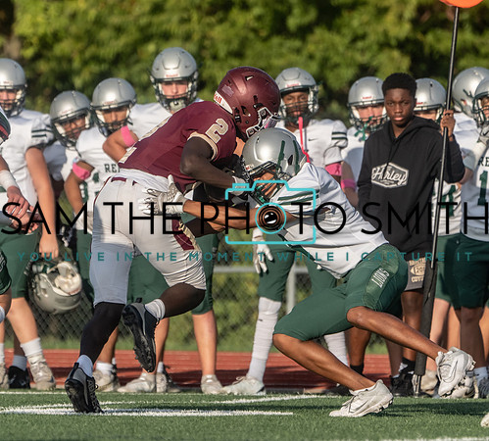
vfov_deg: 2.3
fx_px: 10890
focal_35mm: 716
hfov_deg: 2.6
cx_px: 240
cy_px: 207
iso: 400
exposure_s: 1/1250
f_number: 8
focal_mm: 454
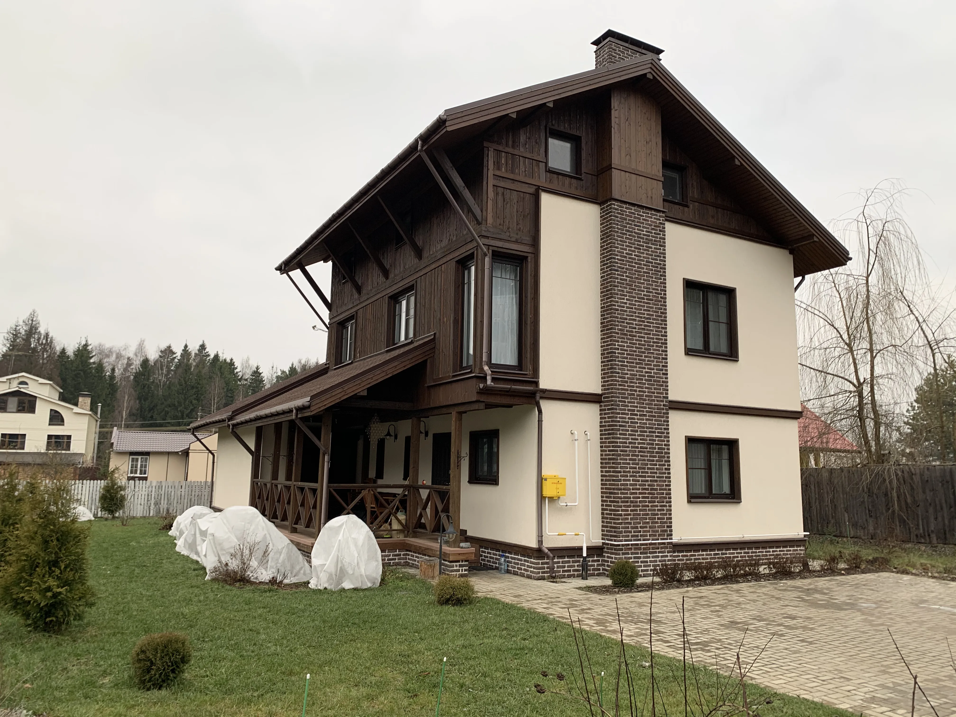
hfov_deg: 67.3
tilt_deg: +9.5
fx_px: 718
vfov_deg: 53.1
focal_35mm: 26
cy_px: 358
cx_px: 478
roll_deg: -0.7
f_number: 1.8
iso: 40
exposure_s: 1/122
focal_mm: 4.25
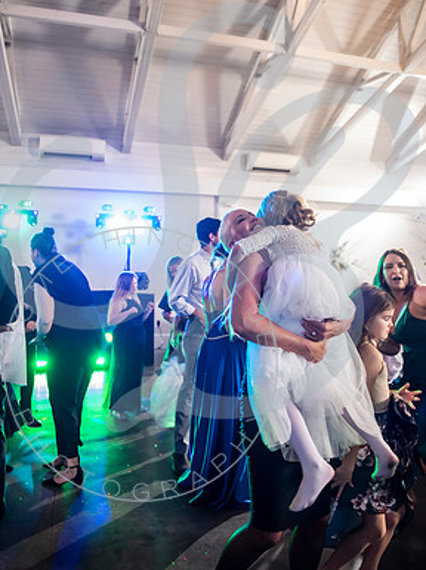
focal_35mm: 27
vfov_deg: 65.2
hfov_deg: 51.3
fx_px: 444
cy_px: 252
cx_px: 207
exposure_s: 1/125
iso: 4000
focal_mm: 24
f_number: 2.8
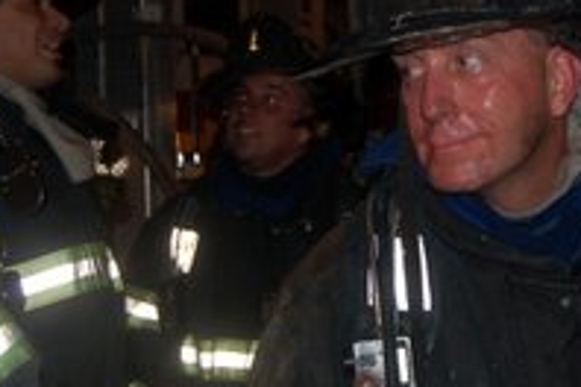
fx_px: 1759
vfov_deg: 12.5
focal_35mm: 109
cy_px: 81
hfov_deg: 18.6
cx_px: 434
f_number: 4.2
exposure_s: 1/60
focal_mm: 30
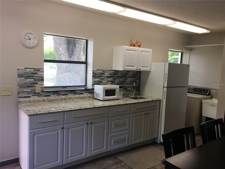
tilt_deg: -6.6
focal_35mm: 29
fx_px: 188
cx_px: 112
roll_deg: -3.2
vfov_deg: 48.2
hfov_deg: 61.7
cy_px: 84
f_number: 2.2
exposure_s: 1/60
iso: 25
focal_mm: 4.15
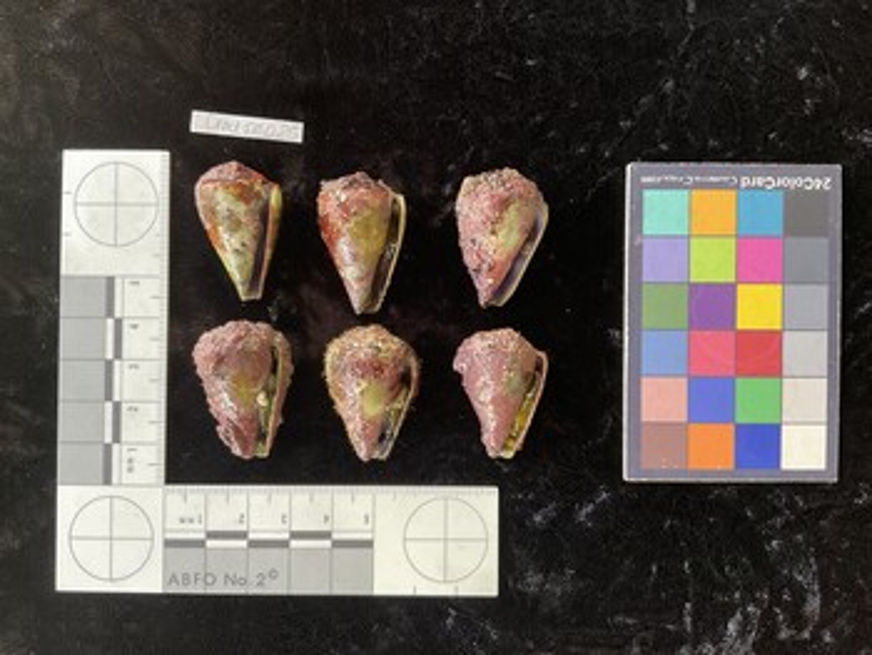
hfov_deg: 61.6
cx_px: 436
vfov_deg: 48.3
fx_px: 731
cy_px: 328
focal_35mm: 29
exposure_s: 1/60
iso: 80
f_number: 1.8
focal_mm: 3
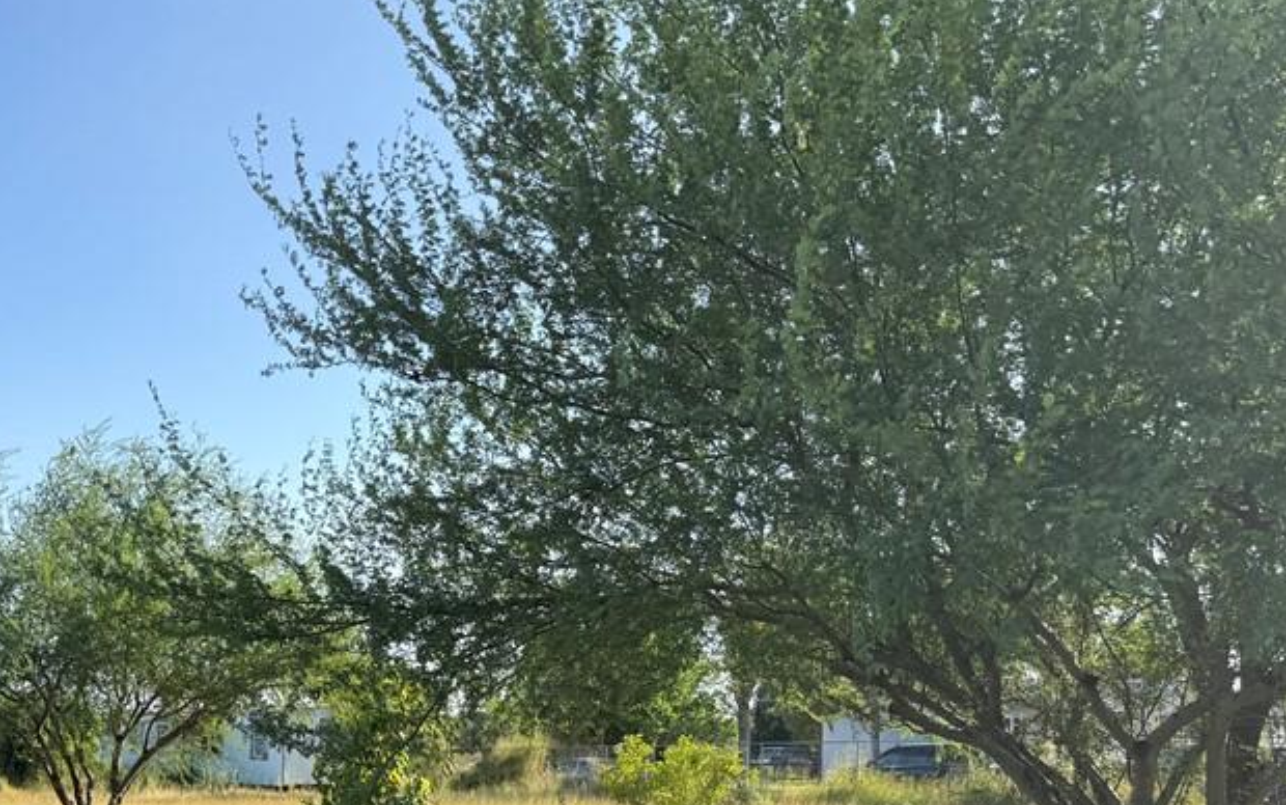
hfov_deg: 45.1
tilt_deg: -0.2
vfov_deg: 29.1
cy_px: 751
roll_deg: -0.5
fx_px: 1473
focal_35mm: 42
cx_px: 278
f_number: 1.78
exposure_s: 1/2445
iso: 80
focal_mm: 6.76
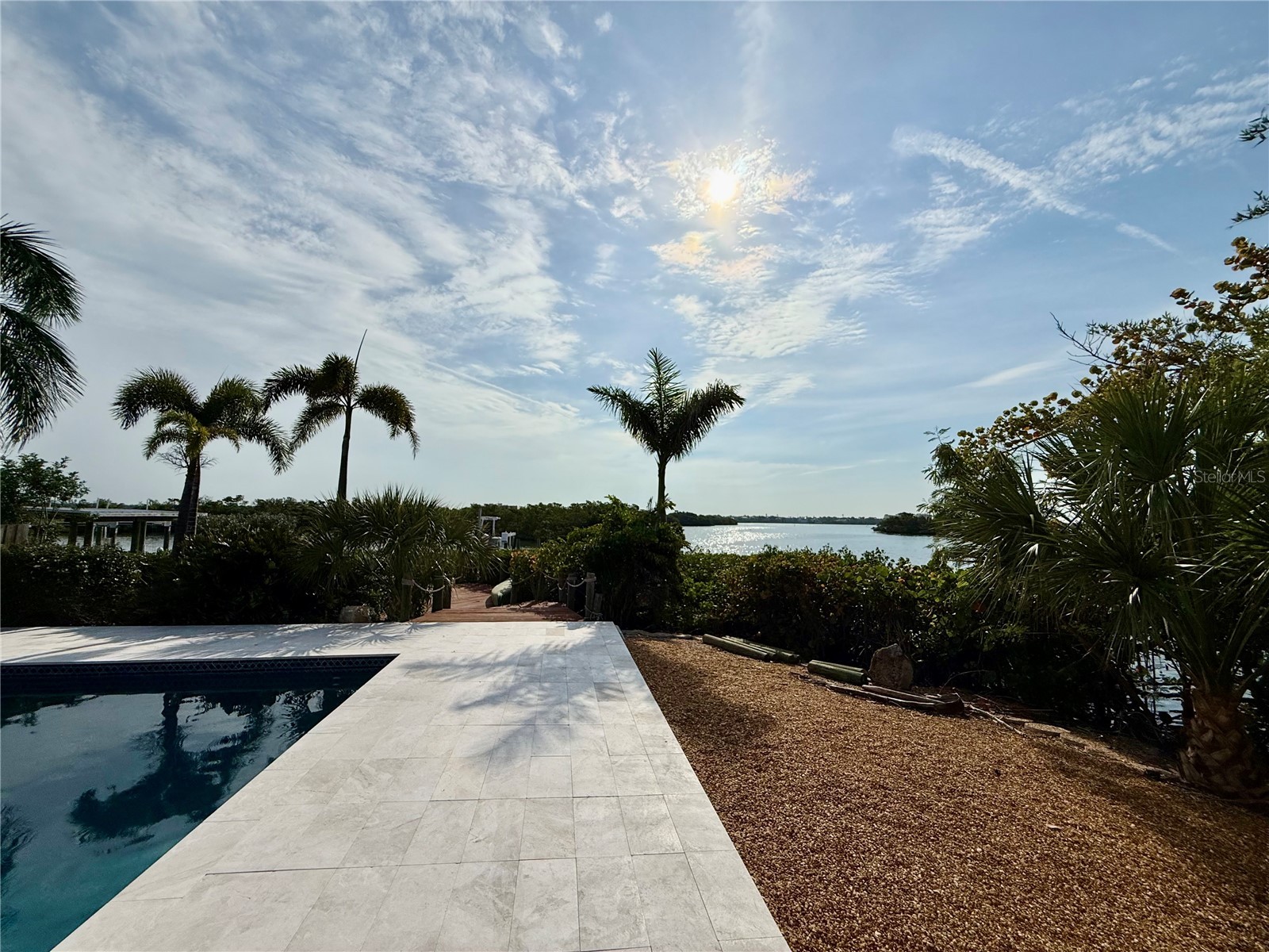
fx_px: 513
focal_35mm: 14
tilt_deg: +6.3
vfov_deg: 85.7
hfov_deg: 102.1
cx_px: 634
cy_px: 476
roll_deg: -1.9
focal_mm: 2.22
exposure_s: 1/10101
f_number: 2.2
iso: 40
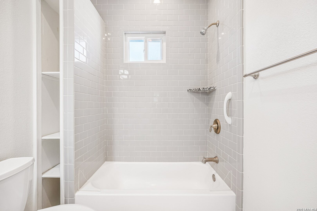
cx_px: 158
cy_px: 106
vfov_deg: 73.7
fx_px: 141
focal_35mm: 16
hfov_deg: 96.7
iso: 400
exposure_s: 1/15
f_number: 8
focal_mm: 16
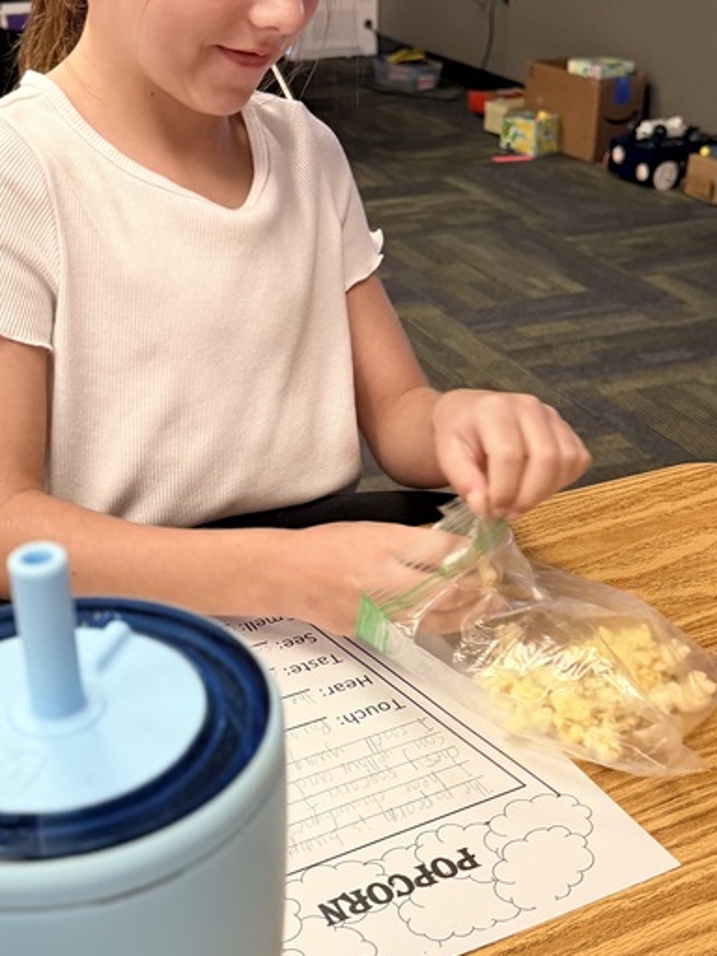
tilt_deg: -26.8
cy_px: 456
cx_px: 304
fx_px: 1326
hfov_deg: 30.2
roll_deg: -0.9
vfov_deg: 39.6
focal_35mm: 48
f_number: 1.78
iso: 320
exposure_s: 1/60
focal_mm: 6.76
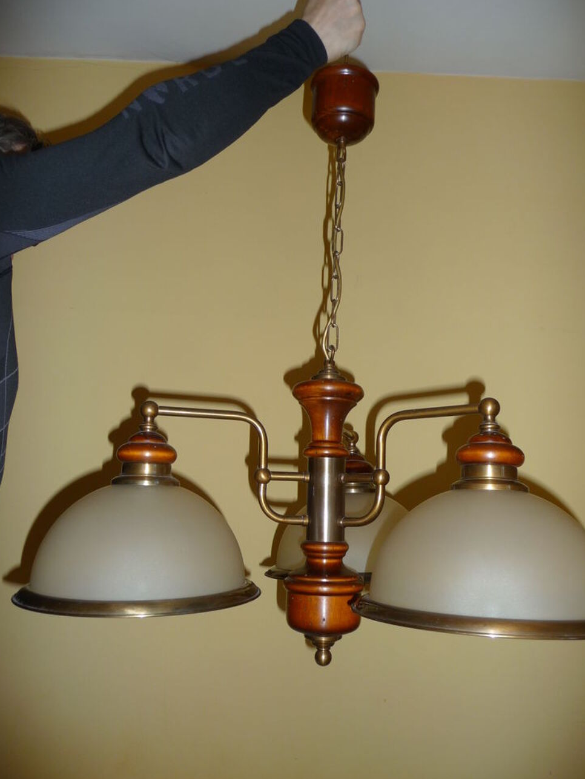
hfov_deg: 48.2
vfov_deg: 61.6
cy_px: 383
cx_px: 284
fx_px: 653
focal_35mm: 29
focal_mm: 4.7
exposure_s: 1/30
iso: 100
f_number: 3.3
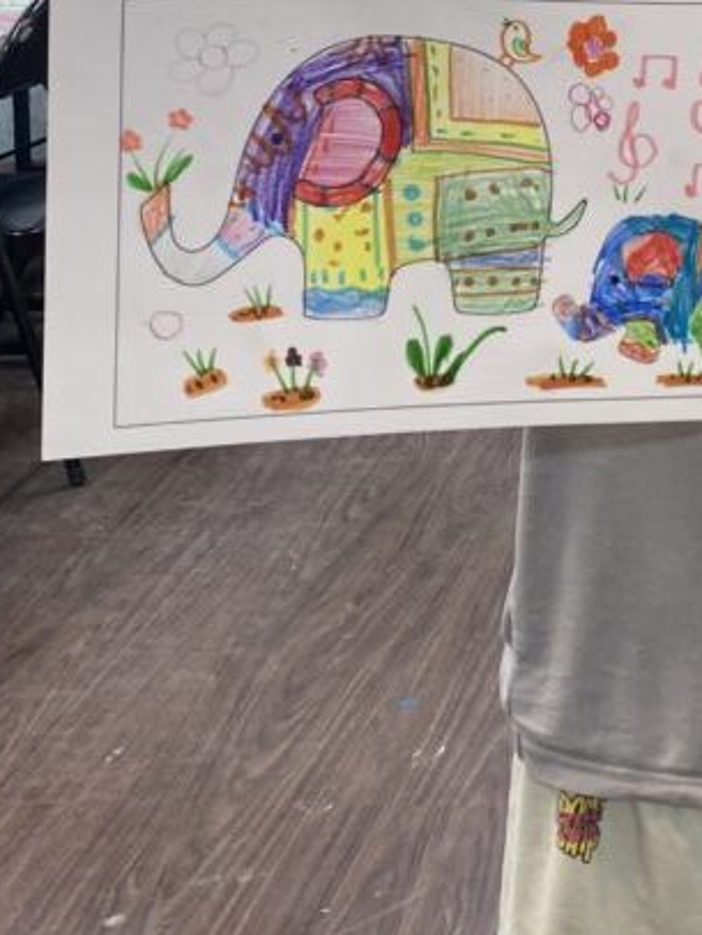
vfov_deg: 27.9
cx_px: 796
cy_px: -67
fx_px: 1729
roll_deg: +0.2
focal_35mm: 64
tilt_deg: -4.3
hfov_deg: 21.6
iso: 80
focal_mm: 4.25
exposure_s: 1/100
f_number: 1.8
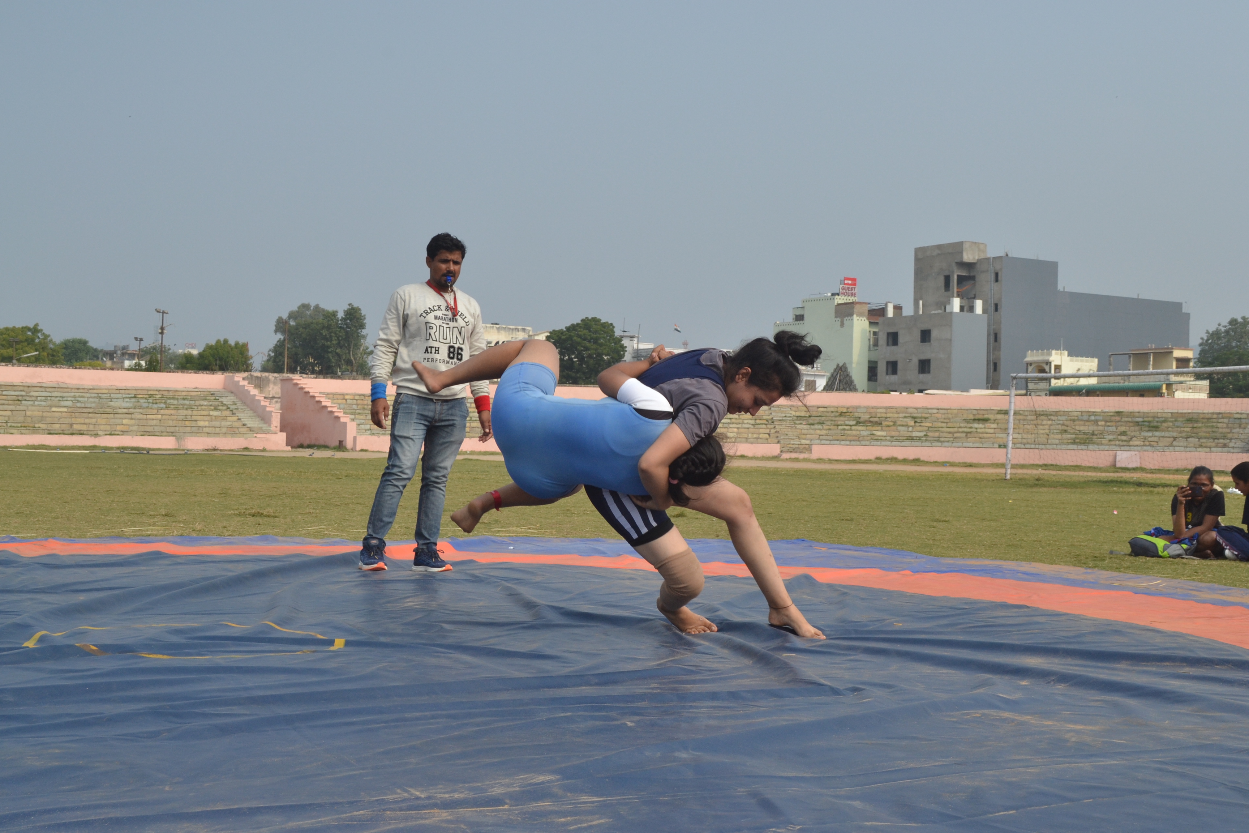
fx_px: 1561
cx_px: 624
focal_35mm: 45
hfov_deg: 43.6
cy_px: 416
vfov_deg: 29.9
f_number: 11
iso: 400
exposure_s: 1/500
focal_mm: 30
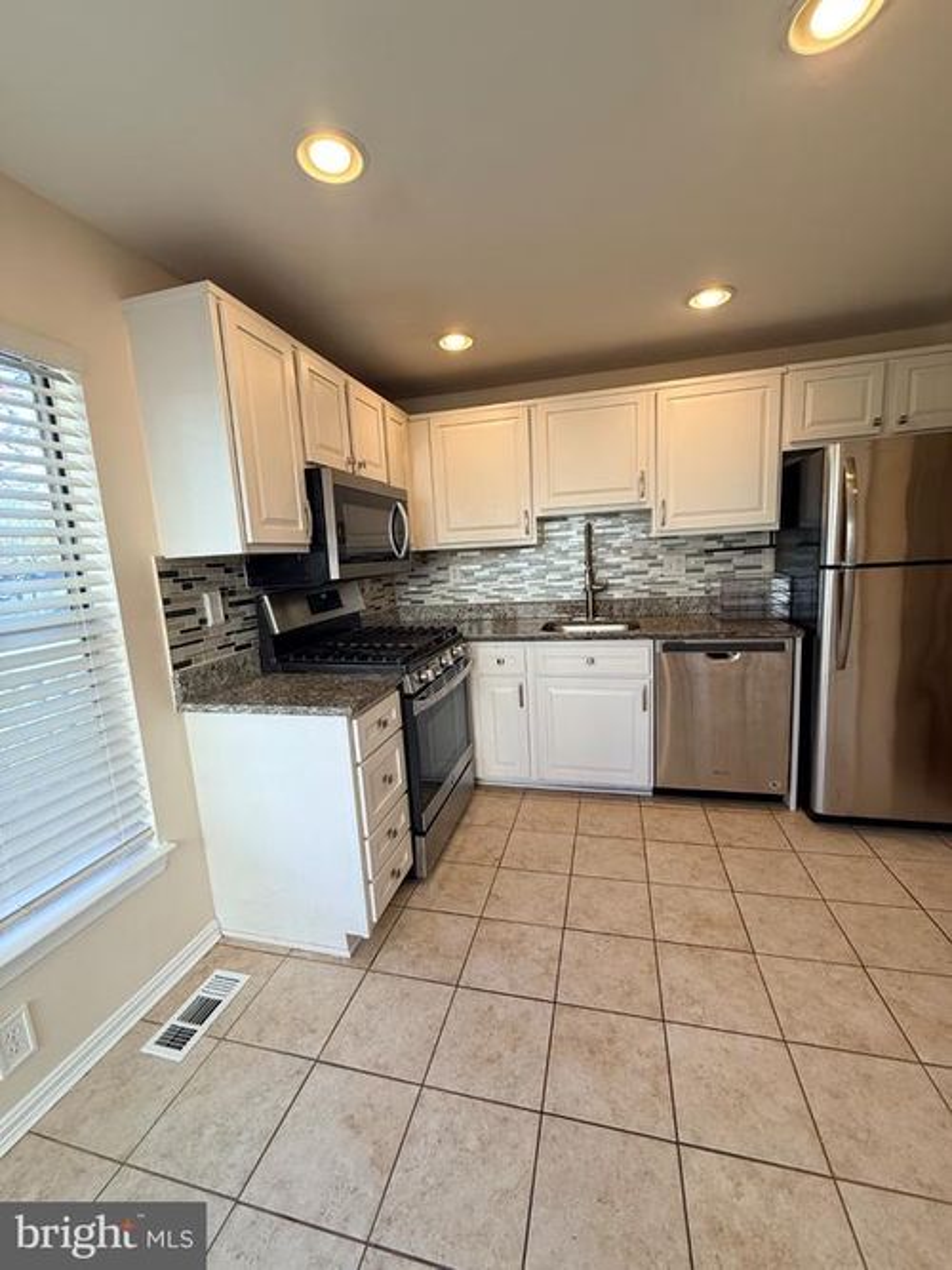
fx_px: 514
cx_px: 476
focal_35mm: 14
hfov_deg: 85.7
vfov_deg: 102.1
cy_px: 635
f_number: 2.2
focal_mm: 2.22
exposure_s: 1/120
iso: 125
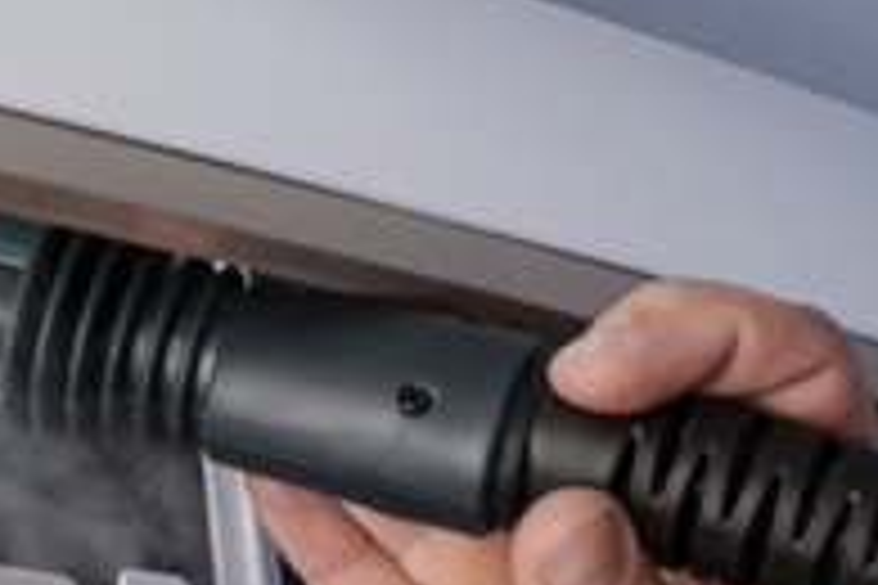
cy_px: 497
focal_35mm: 134
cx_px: 27
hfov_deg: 15.1
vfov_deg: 10.2
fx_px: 3268
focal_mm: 24
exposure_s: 1/80
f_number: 5
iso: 320
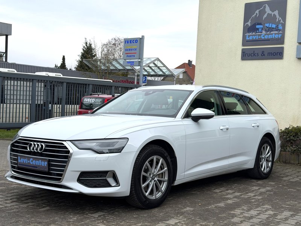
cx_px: 150
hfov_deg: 39.7
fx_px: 417
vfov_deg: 30.3
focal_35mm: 48
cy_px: 113
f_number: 1.78
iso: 64
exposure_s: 1/2667
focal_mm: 6.76
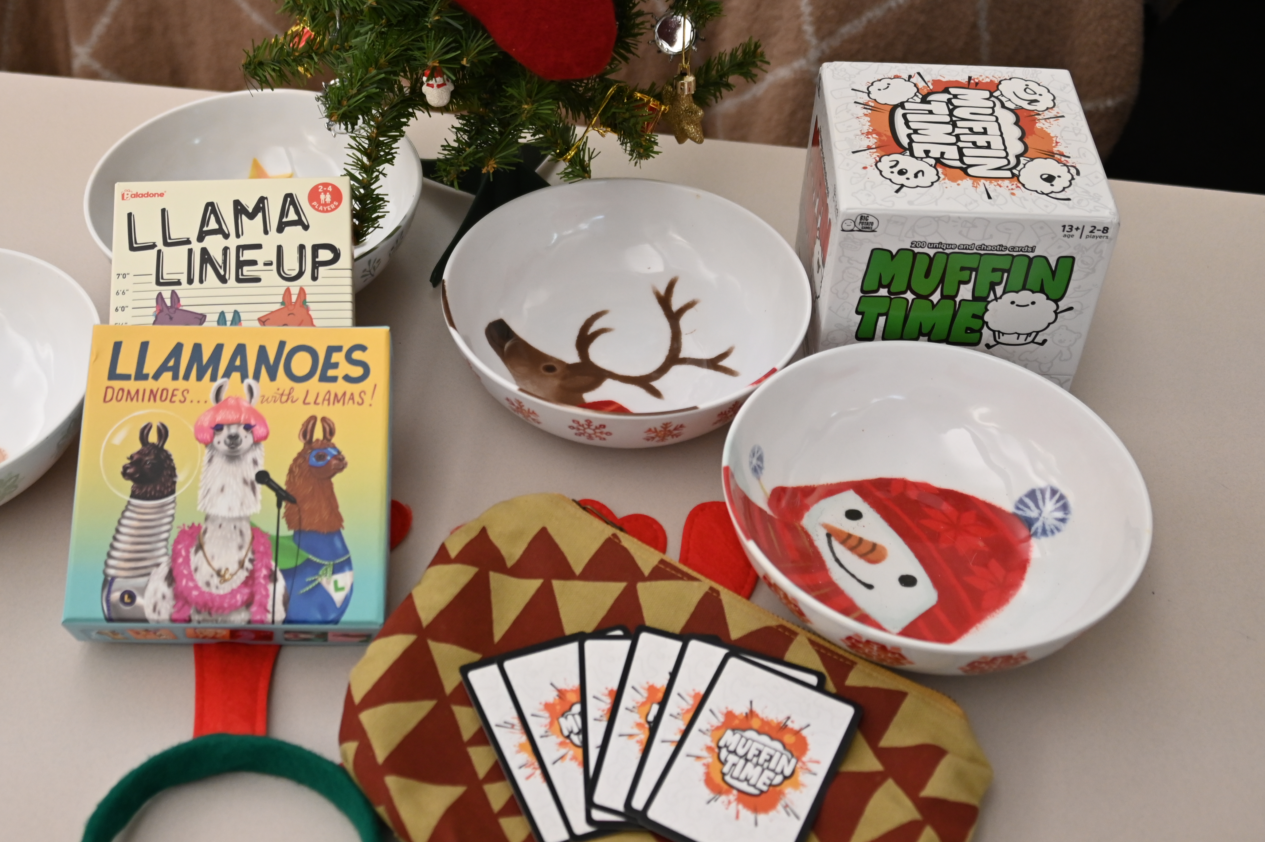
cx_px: 495
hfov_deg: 41.7
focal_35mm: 47
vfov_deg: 28.5
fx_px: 1650
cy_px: 329
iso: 1400
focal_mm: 32
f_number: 3.5
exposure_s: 1/125
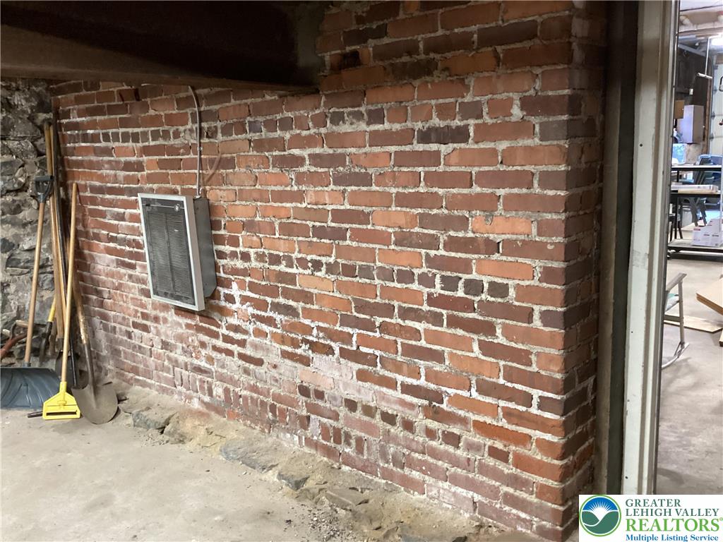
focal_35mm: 31
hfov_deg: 58.4
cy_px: 271
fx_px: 647
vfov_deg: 45.4
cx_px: 362
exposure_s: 1/30
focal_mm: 3.3
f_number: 2.4
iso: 400
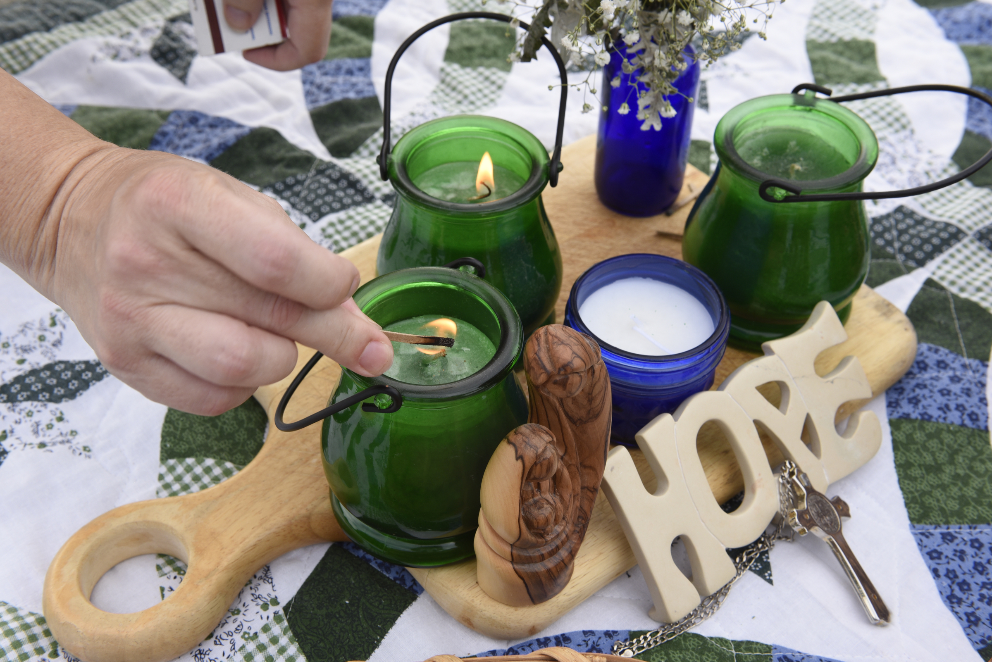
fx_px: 1240
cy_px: 331
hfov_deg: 43.6
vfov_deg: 29.9
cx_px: 496
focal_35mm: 45
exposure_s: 1/160
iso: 400
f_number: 13
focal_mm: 45
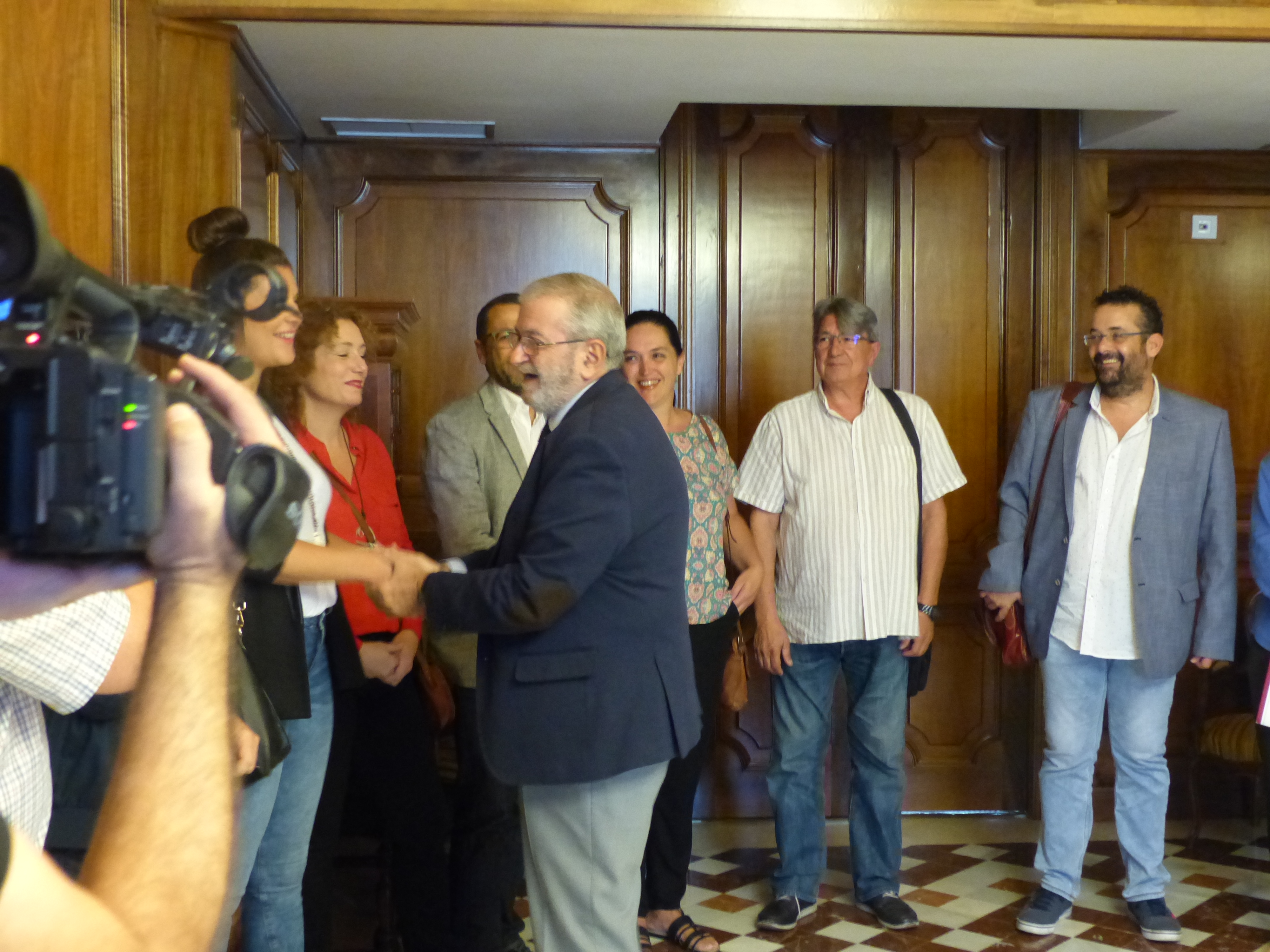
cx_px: 635
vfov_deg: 30.9
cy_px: 476
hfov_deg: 40.4
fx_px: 1724
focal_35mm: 47
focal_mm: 8.4
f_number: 3.2
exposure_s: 1/20
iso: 800
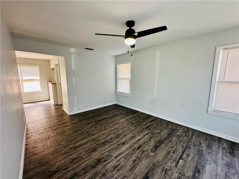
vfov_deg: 85.7
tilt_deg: -7.7
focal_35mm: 14
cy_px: 90
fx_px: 97
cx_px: 120
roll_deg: -0.1
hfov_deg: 102.1
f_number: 2.2
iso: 160
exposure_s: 1/120
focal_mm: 2.22
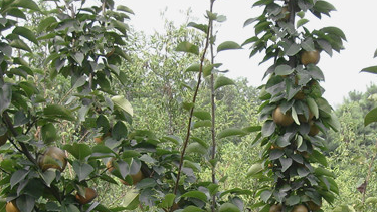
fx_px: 1000
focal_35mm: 100
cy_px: 256
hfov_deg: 21.1
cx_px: 310
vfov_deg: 11.8
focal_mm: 7.2
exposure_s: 1/350
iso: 80
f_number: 3
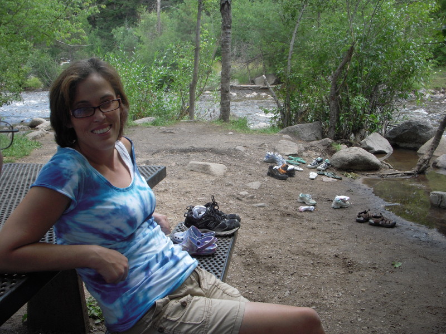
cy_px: 167
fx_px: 490
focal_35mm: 38
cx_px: 223
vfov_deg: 37.7
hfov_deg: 49.0
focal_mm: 6.3
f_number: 3.3
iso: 100
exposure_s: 1/80
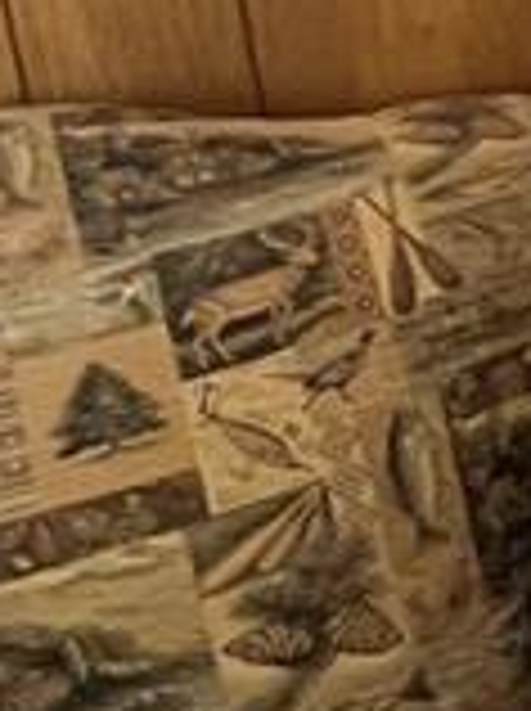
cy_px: -198
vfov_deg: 18.5
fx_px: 2030
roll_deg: +3.4
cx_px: 1858
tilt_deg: -12.1
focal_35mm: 99
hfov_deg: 9.3
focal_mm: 1.57
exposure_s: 1/60
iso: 250
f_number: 1.8
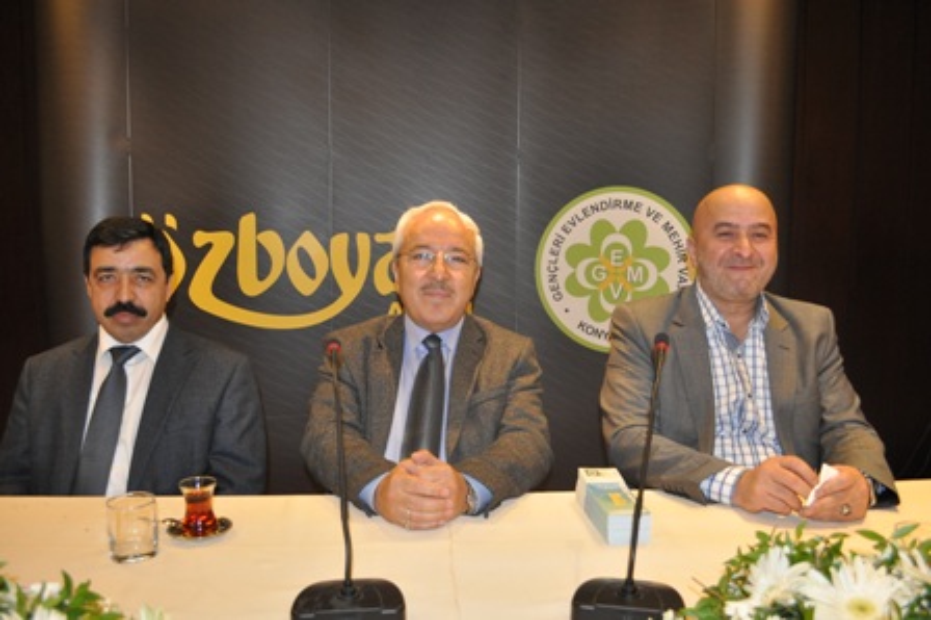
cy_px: 310
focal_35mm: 30
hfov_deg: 62.0
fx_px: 775
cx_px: 466
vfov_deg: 43.5
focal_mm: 20
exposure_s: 1/60
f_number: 3.8
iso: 800
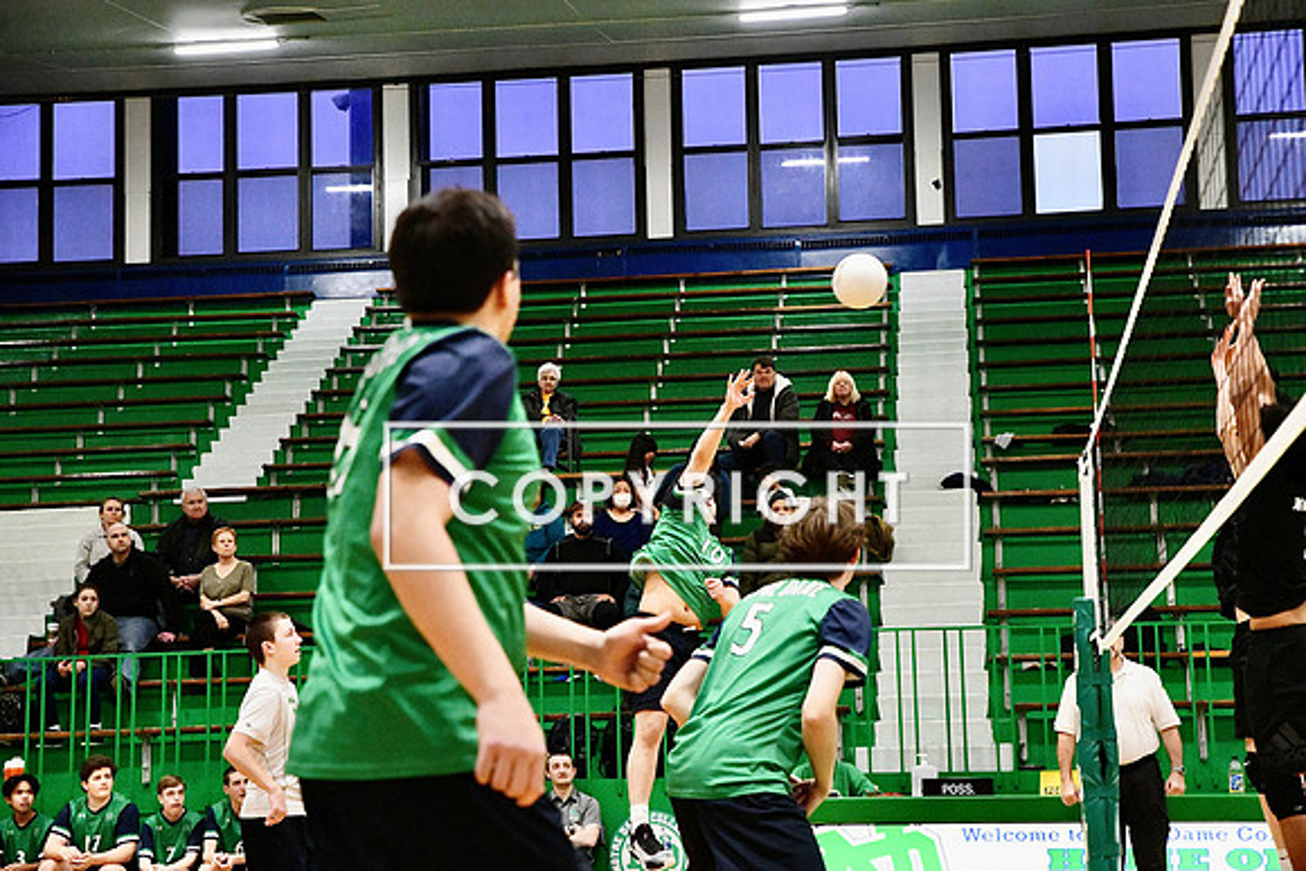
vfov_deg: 19.5
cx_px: 653
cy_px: 436
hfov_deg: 28.8
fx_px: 2540
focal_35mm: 70
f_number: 4.5
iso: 16000
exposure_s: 1/1000
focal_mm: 70
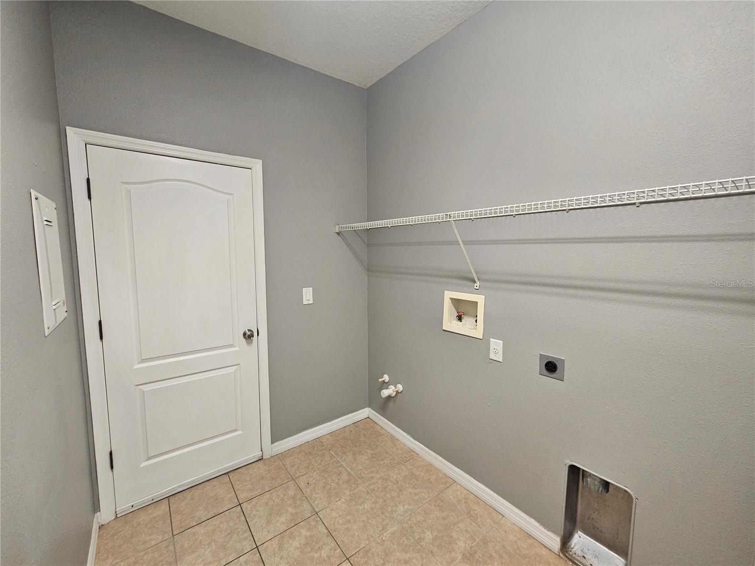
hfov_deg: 106.2
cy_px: 283
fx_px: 284
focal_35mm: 13
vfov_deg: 89.9
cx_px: 378
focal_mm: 2.2
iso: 320
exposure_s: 1/30
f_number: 2.2
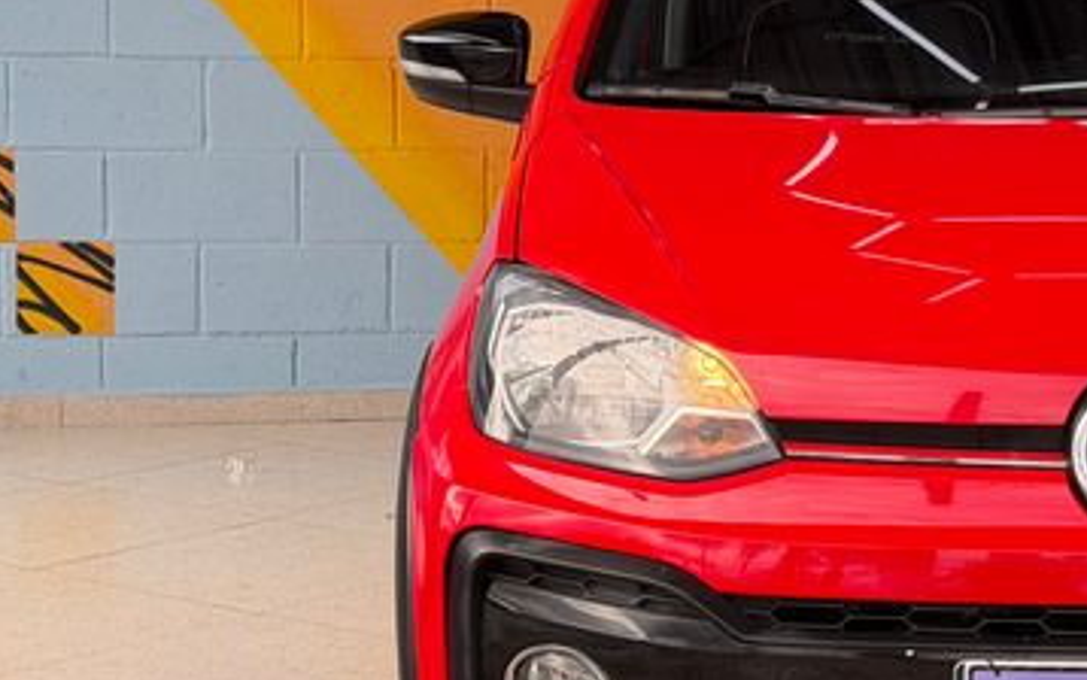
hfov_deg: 17.7
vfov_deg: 11.4
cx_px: 1054
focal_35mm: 115
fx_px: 3408
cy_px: 282
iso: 80
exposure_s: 1/846
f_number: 1.78
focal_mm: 6.76
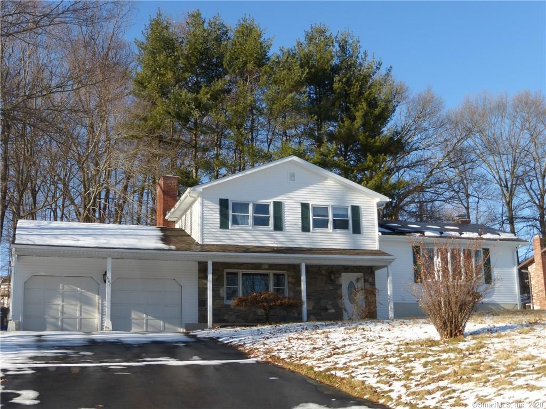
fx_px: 773
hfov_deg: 38.9
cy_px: 204
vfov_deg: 29.7
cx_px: 273
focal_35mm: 49
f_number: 4.2
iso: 100
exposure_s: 1/500
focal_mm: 8.5
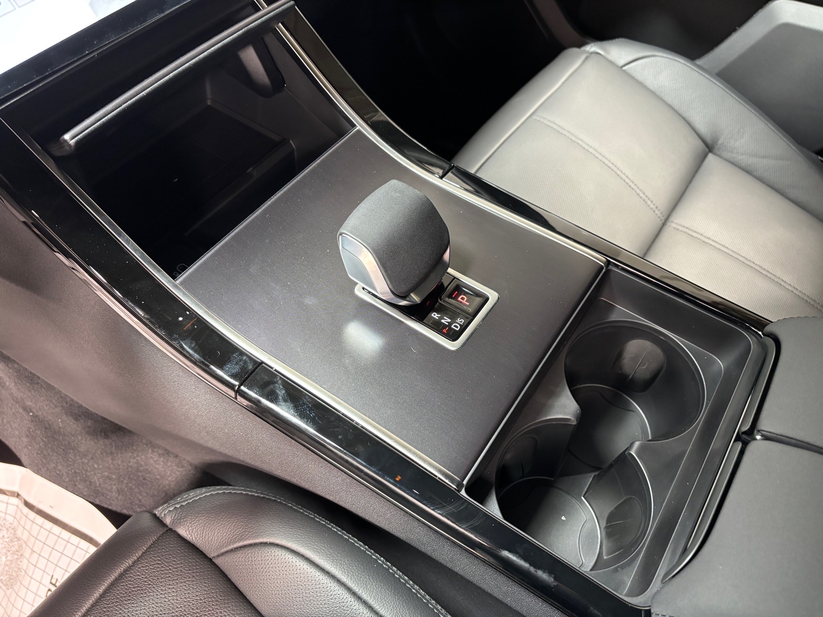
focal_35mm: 26
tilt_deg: -52.5
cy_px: 308
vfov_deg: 53.1
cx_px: 412
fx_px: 618
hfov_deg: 67.3
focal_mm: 5.96
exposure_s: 1/56
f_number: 1.6
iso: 320
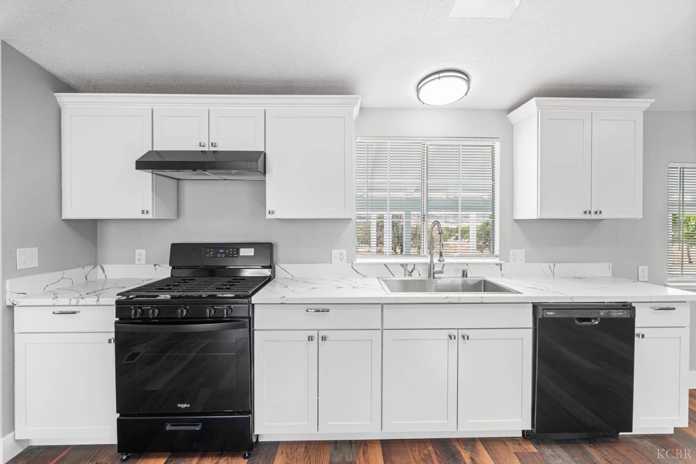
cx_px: 348
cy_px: 232
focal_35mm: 16
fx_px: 309
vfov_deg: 73.7
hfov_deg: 96.7
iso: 125
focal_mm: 16
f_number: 4.5
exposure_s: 1/15
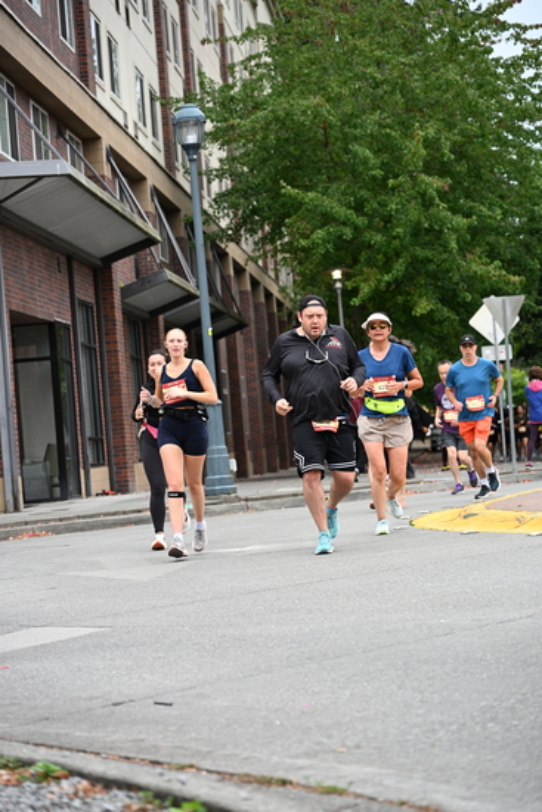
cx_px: 271
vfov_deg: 22.4
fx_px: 2054
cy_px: 406
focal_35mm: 91
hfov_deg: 15.0
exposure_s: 1/800
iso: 1600
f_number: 4
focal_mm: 91
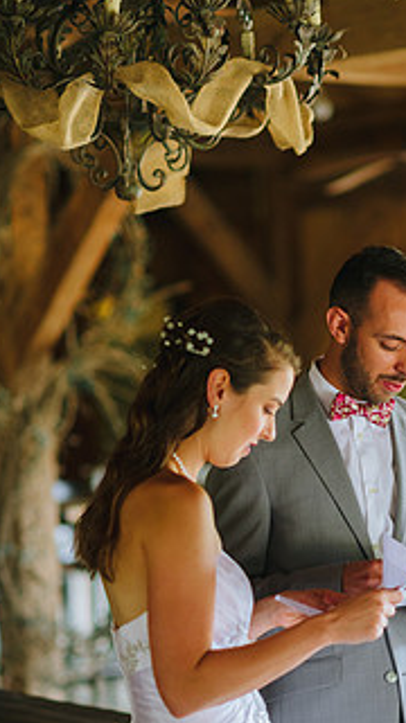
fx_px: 2398
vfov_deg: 17.1
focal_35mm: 125
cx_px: 307
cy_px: 498
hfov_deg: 9.7
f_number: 2
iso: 500
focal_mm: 85
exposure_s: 1/200
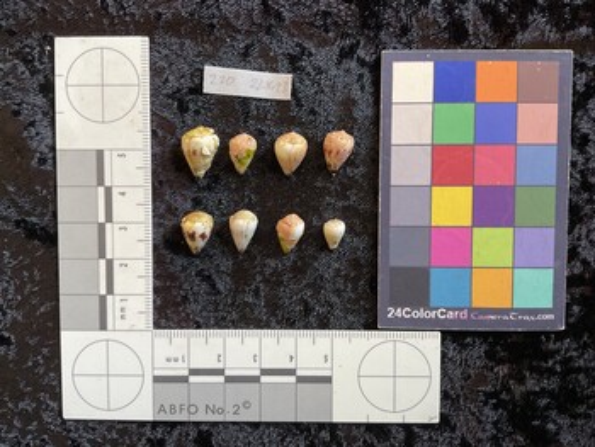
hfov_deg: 61.6
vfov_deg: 48.3
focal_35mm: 29
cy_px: 224
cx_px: 298
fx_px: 499
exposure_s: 1/50
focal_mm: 3
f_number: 1.8
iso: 80
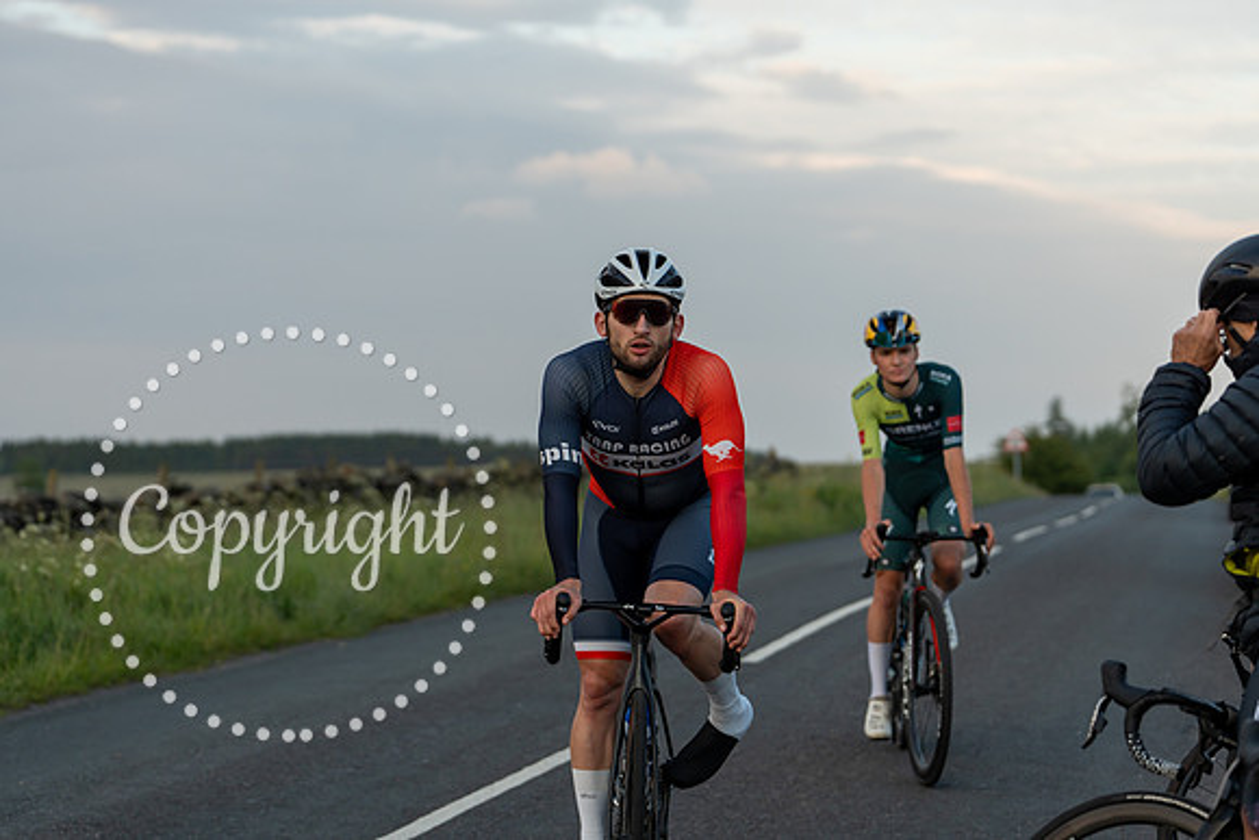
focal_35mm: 84
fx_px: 2938
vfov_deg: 16.3
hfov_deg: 24.2
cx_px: 630
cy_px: 420
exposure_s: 1/1250
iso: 400
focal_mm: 84
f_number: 3.2
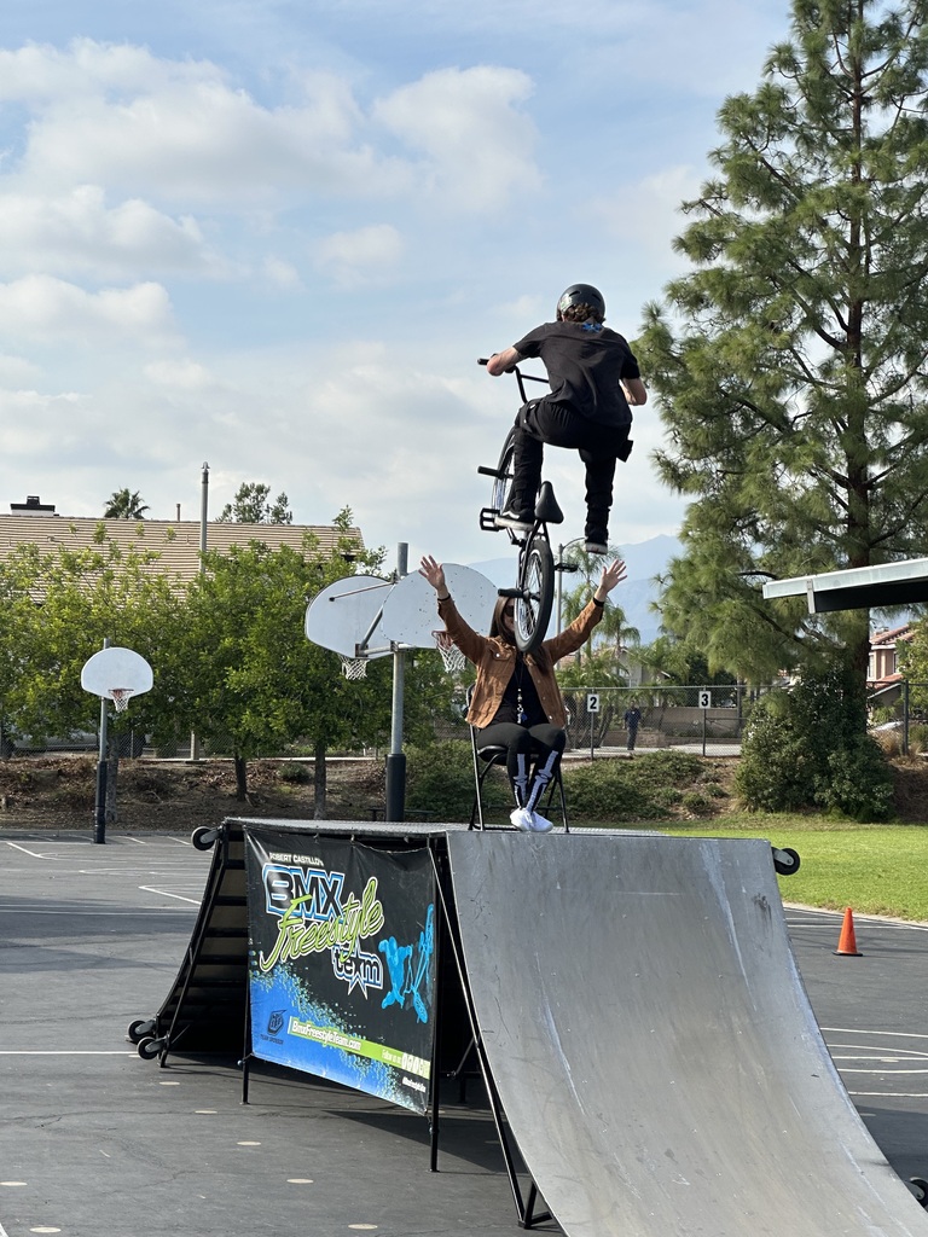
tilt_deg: +3.2
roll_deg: -4.2
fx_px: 2752
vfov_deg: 25.3
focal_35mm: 77
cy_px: 618
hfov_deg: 19.1
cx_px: 464
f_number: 2.8
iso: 32
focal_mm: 9
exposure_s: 1/595
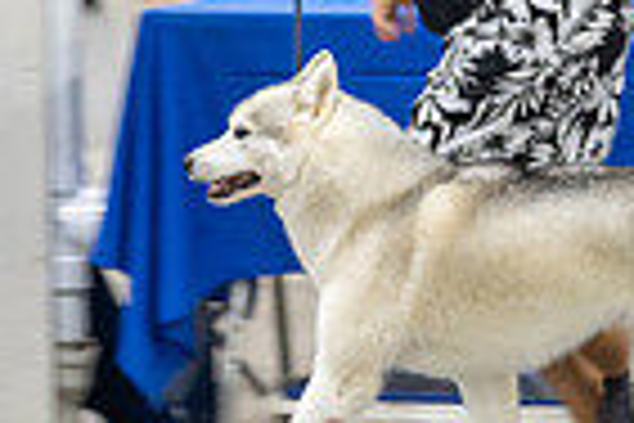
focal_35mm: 486
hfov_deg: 4.2
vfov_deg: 2.8
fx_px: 8558
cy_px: 34
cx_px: 369
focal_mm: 118
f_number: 2.8
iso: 2000
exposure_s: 1/160
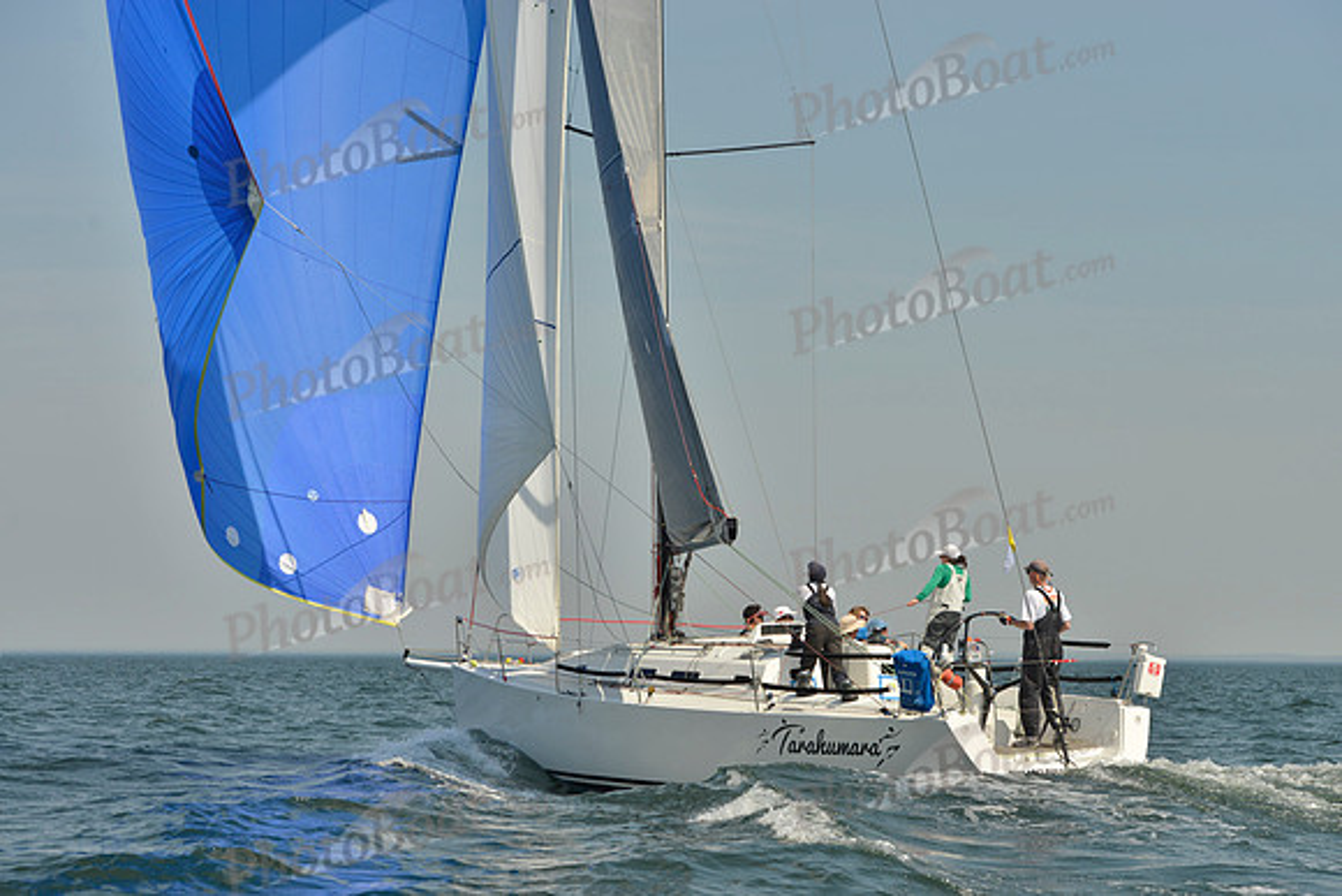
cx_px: 671
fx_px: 3206
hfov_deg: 23.6
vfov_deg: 15.9
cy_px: 448
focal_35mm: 86
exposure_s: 1/1250
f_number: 7.1
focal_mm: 86
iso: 200
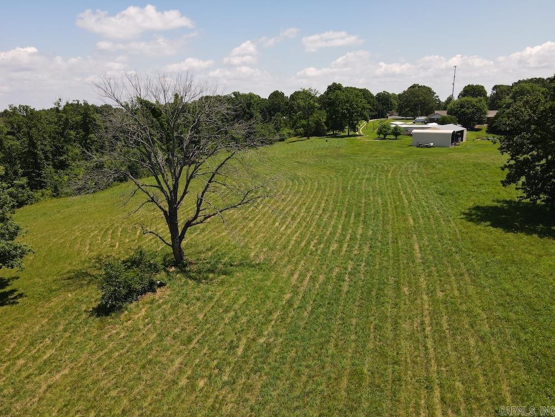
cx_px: 278
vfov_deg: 56.8
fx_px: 385
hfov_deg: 71.6
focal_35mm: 24
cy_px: 208
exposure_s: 1/40
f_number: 2.8
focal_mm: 4.5
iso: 100
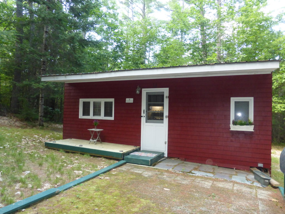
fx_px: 206
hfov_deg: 69.4
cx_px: 142
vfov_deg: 54.9
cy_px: 107
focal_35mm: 25
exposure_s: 1/60
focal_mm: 4.3
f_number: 3.3
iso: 400
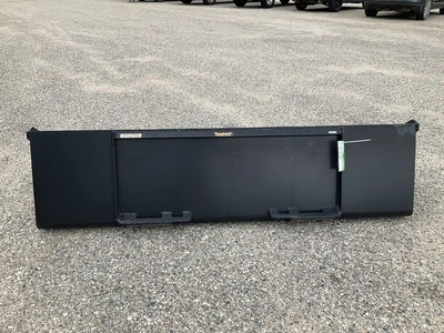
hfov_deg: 61.7
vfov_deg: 48.2
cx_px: 222
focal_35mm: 29
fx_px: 372
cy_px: 166
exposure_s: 1/635
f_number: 1.8
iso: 25
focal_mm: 3
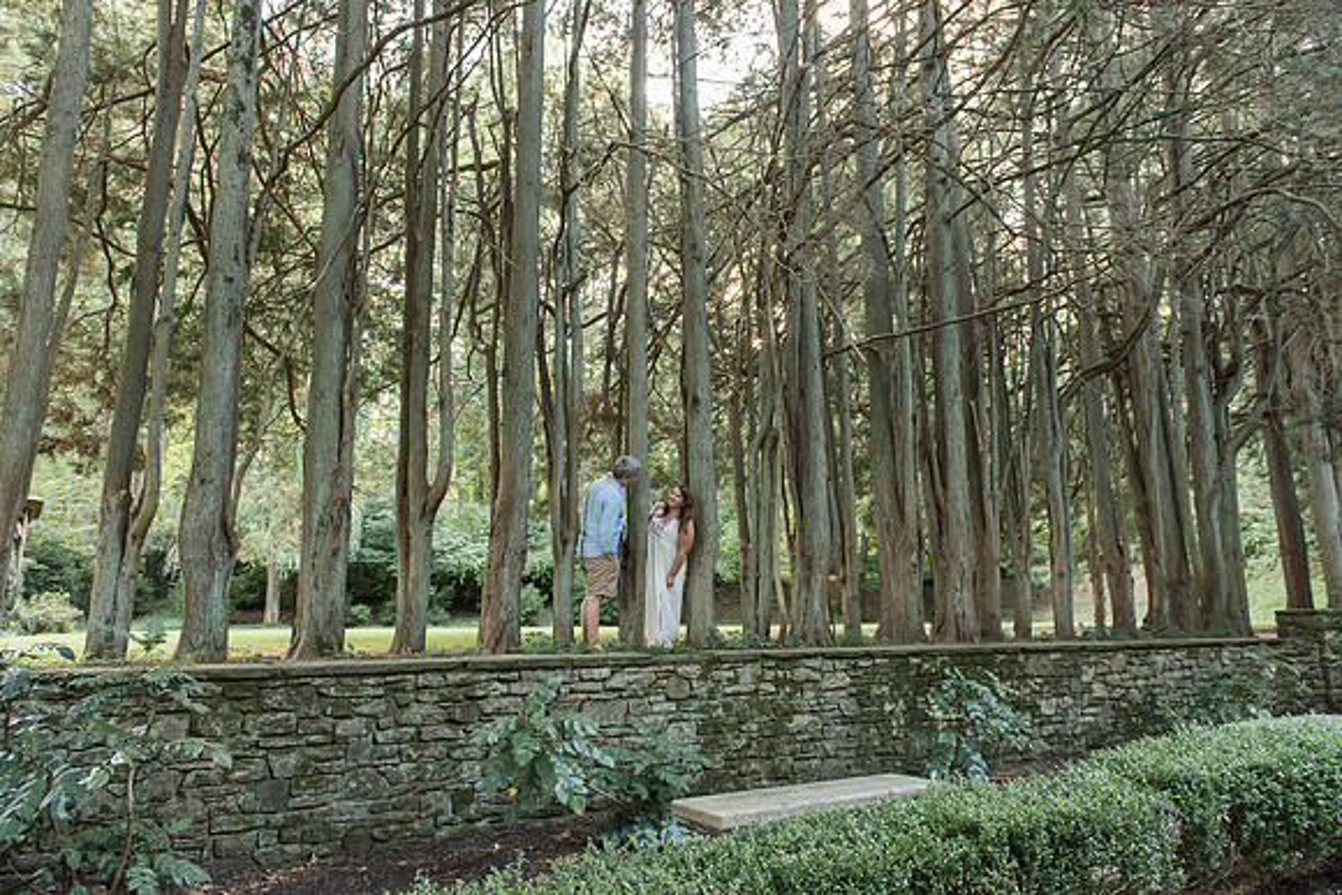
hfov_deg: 73.7
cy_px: 448
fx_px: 895
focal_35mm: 24
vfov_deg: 53.2
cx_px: 671
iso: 800
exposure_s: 1/60
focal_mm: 24
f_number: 3.5
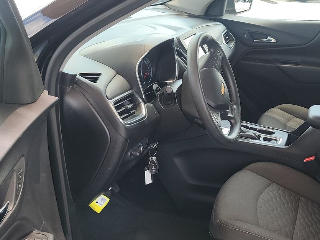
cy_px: 134
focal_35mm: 46
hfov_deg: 40.5
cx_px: 223
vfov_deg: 31.5
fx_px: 425
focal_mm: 6.7
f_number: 1.8
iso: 92
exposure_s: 1/119
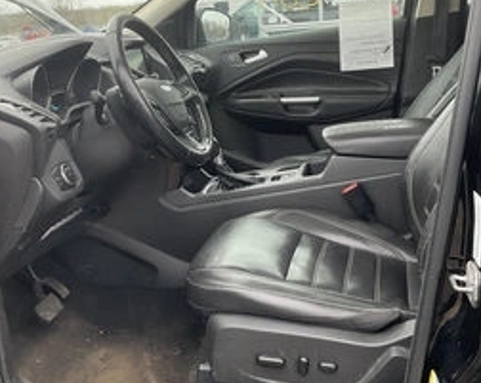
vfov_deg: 33.4
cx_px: 220
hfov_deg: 41.2
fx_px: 640
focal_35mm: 45
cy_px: 185
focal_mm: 3
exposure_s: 1/122
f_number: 1.8
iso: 40
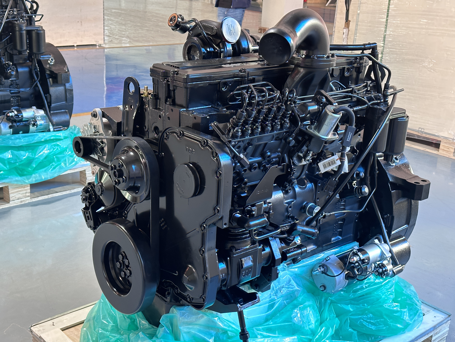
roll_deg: -3.7
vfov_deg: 30.3
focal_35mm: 48
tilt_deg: -20.5
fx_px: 631
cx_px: 228
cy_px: 171
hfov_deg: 39.7
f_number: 1.78
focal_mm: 6.86
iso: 250
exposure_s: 1/56
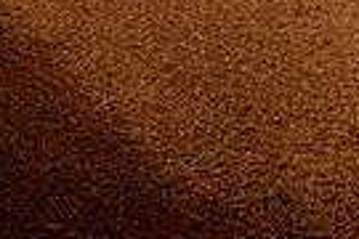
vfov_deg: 11.2
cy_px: -353
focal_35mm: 100
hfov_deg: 20.3
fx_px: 997
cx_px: 261
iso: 100
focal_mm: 30
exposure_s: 1/250
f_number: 5
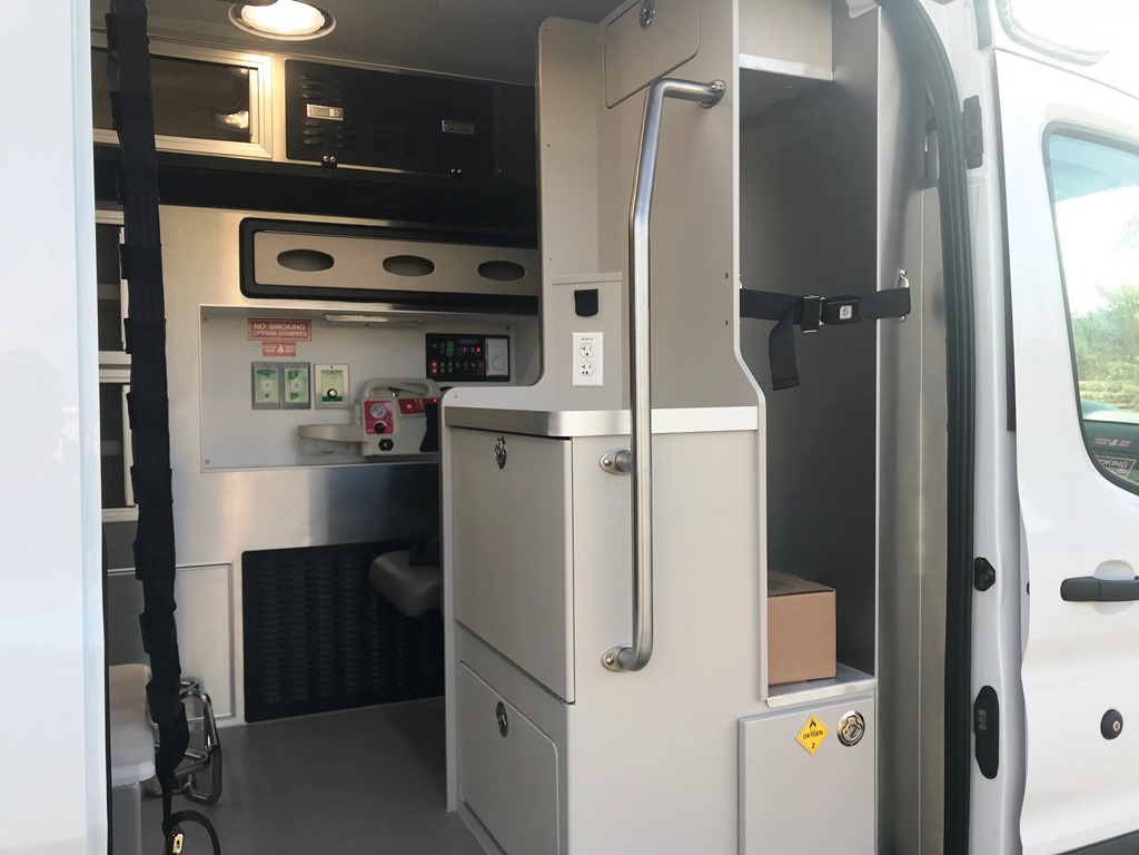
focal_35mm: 28
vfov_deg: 49.7
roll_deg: +0.0
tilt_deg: -3.3
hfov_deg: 63.4
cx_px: 570
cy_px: 428
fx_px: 921
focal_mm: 3.99
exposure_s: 1/259
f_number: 1.8
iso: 20
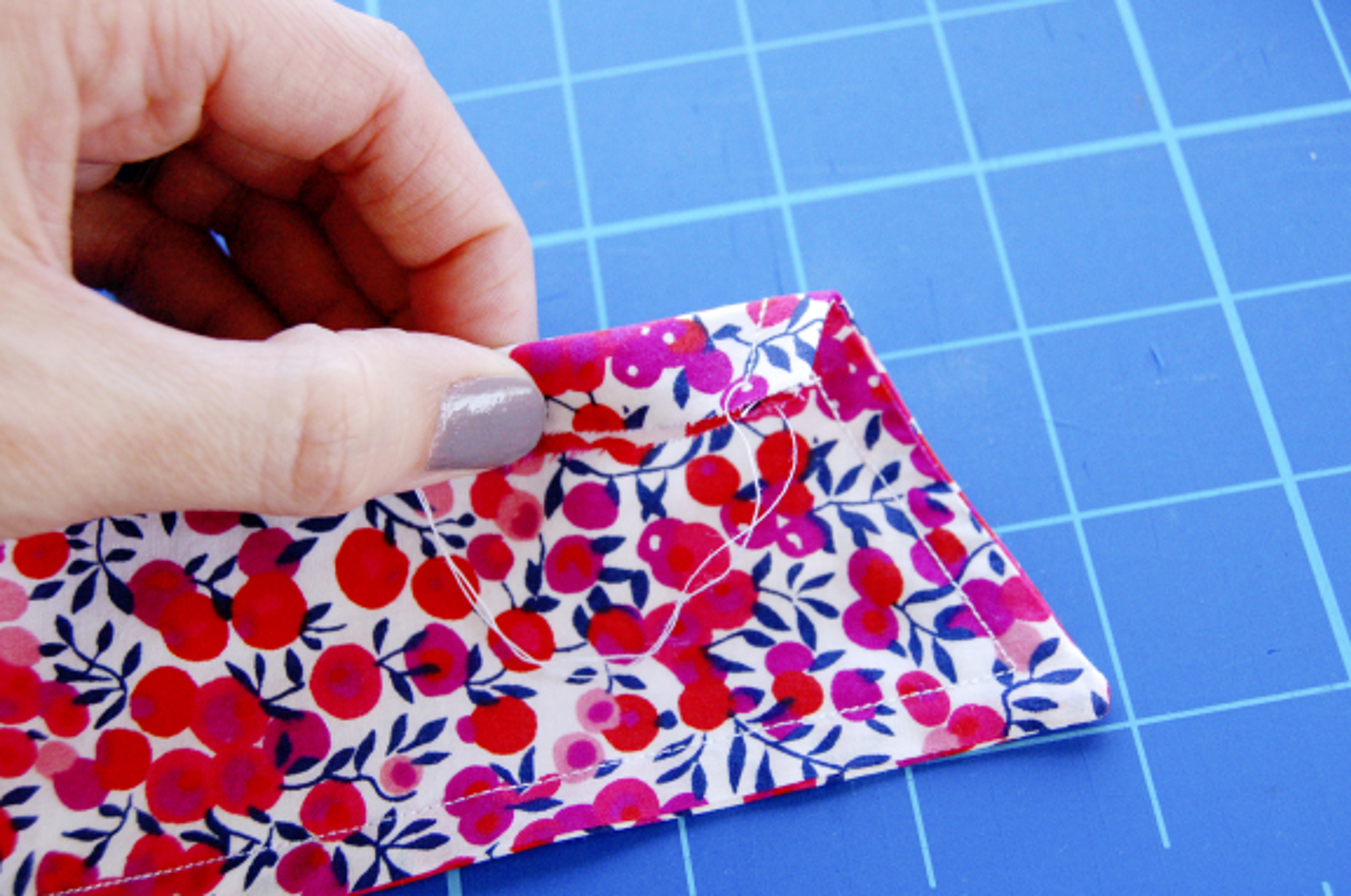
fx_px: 1873
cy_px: 432
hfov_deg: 39.7
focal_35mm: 50
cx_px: 694
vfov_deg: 26.9
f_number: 7.1
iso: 1600
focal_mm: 32
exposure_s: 1/160
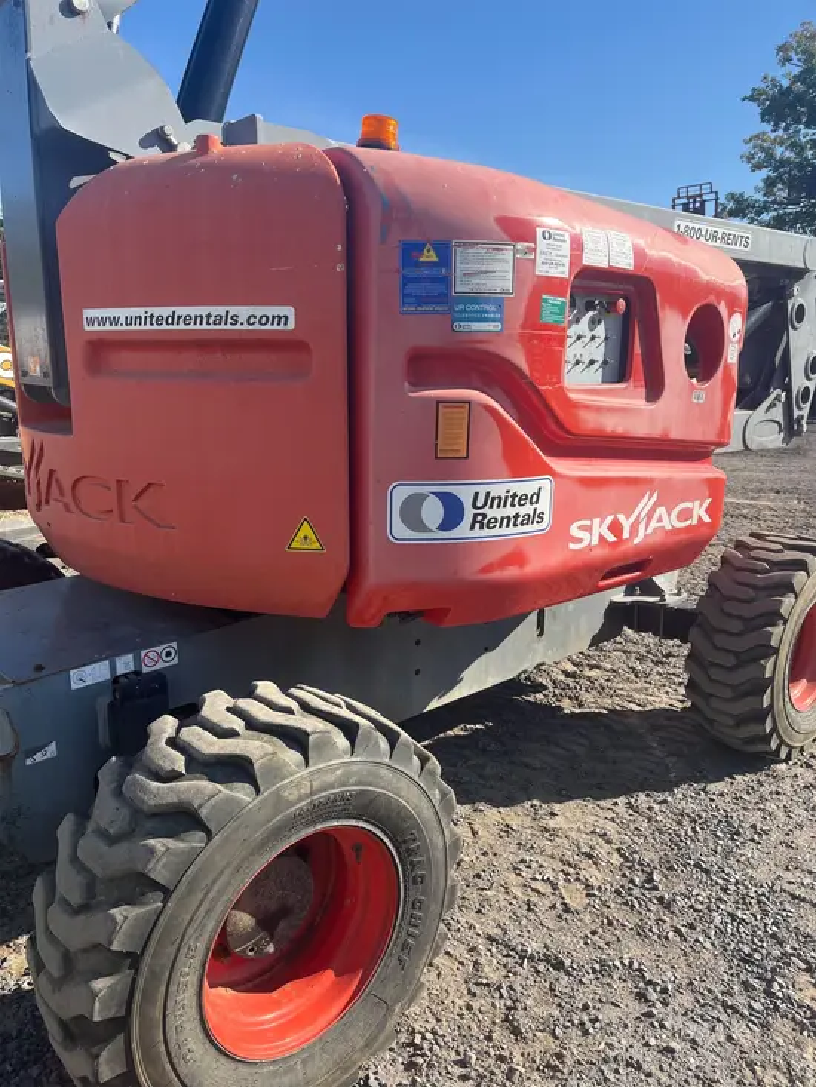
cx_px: 408
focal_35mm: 26
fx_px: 817
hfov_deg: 53.1
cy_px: 544
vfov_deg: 67.3
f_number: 1.6
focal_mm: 5.1
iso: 50
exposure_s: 1/1776
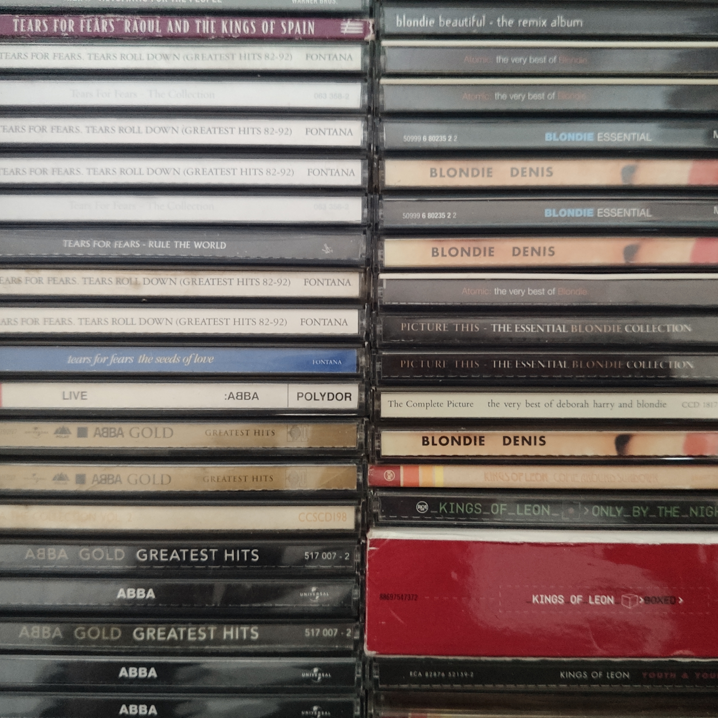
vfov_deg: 52.5
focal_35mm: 31
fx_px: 727
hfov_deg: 52.5
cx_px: 368
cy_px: 357
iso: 6716
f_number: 1.75
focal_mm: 4.75
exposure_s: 1/50
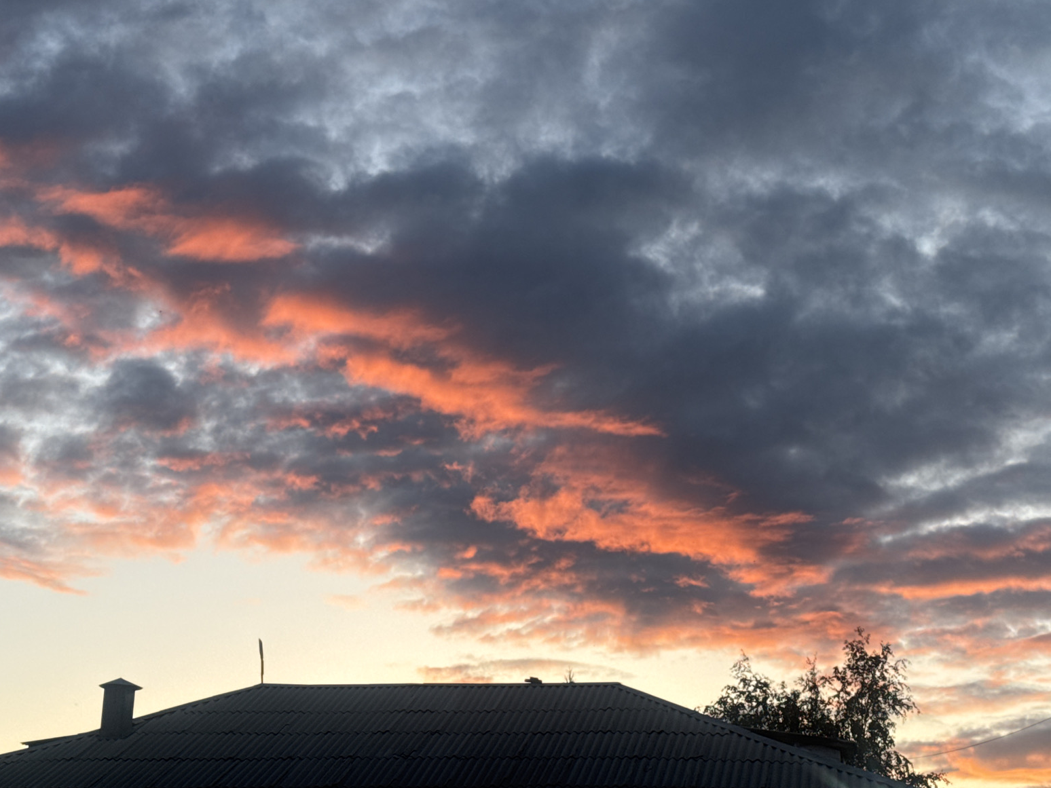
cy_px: 287
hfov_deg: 31.1
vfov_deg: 23.6
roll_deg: -1.1
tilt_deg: +22.0
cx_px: 448
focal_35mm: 62
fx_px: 1882
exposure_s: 1/510
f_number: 1.78
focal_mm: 6.76
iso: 64
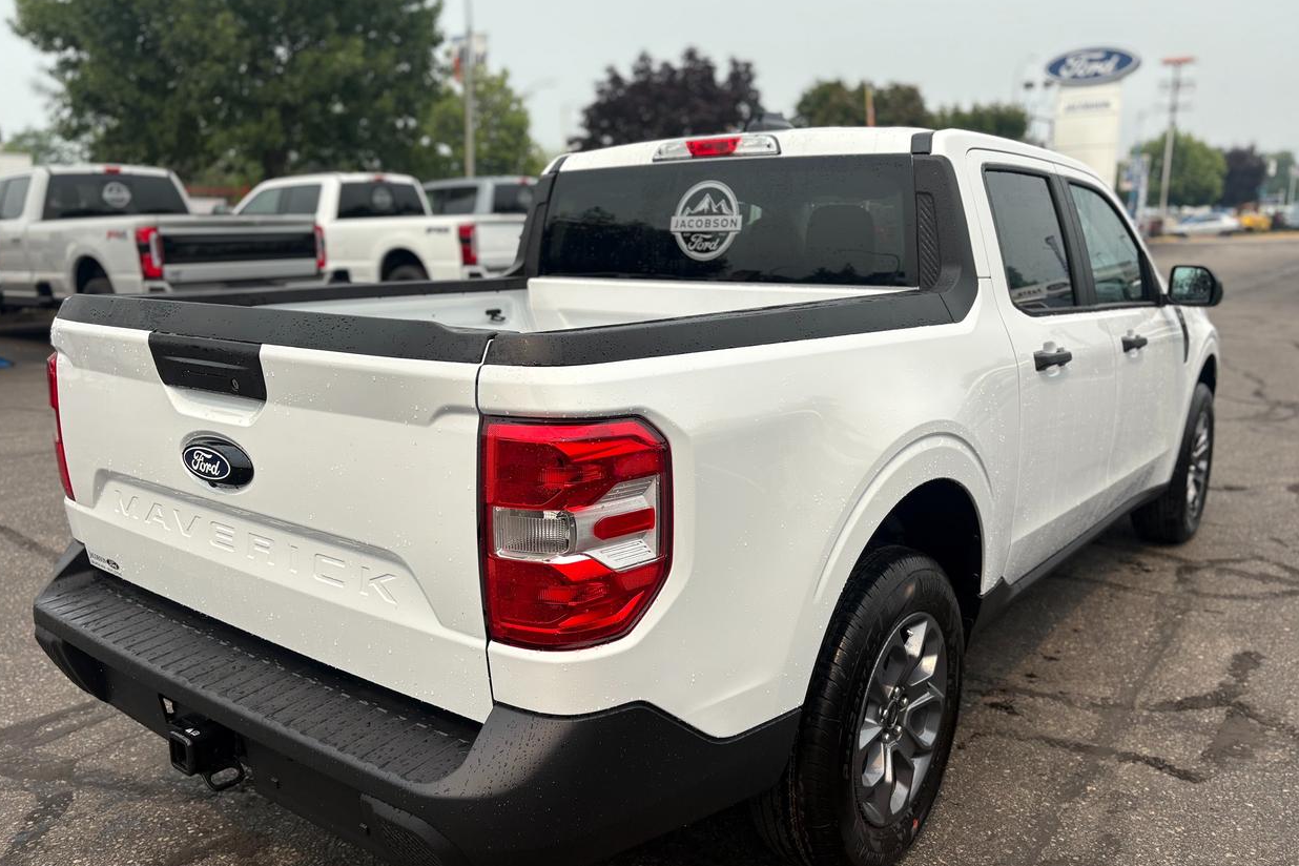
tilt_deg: -11.1
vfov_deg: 46.4
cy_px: 445
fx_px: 1010
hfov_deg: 65.5
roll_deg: +0.2
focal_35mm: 28
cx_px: 661
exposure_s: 1/3125
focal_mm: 5.96
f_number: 1.6
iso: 50
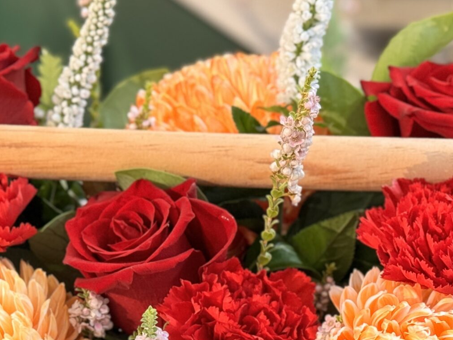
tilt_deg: -30.3
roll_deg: -0.1
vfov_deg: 12.0
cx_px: 258
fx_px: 1596
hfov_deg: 16.1
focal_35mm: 122
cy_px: 374
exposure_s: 1/33
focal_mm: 6.86
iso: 200
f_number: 1.78
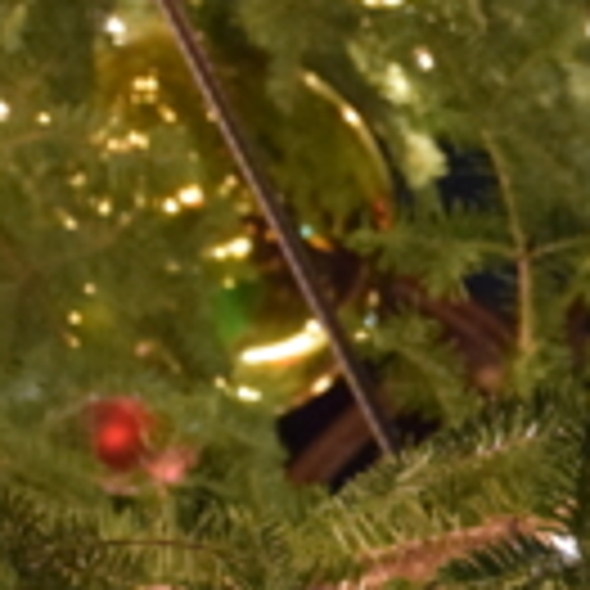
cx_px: 1635
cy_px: 822
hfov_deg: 5.3
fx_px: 6016
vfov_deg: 5.6
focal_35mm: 312
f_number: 4.5
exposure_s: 1/50
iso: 6400
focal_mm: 40
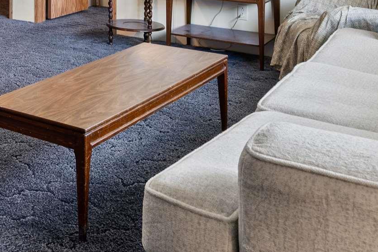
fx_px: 619
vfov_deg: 20.7
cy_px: -84
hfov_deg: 30.4
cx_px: -37
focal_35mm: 59
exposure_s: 3
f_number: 8
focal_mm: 16
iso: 200
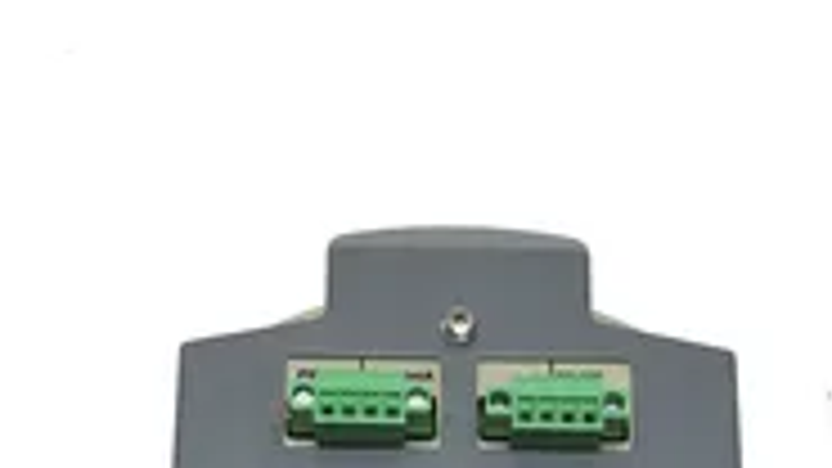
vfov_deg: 14.8
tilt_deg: -72.7
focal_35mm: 73
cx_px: 441
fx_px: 1610
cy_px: 796
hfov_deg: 29.0
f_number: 2.4
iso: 40
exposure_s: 1/120
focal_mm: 3.3
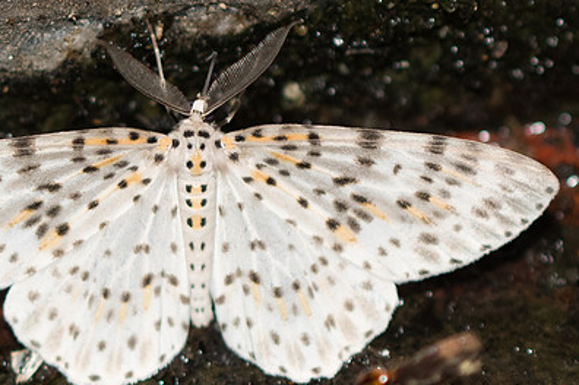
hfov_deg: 5.0
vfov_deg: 3.3
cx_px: 200
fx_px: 6650
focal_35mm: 414
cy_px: 214
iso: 250
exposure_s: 1/250
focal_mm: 90
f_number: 3.3
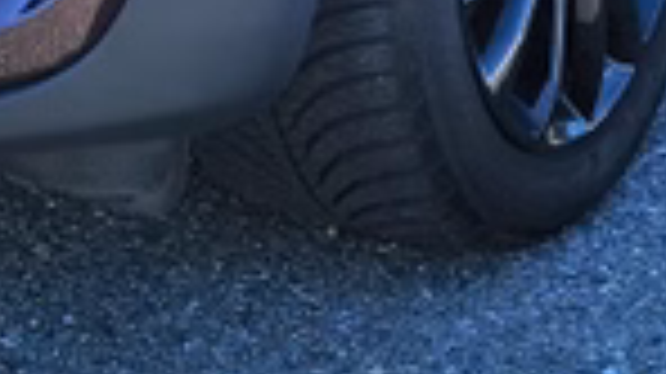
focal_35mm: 183
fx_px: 3229
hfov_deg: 11.6
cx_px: -72
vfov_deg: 6.2
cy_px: -658
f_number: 1.8
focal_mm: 5.58
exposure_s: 1/1138
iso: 50
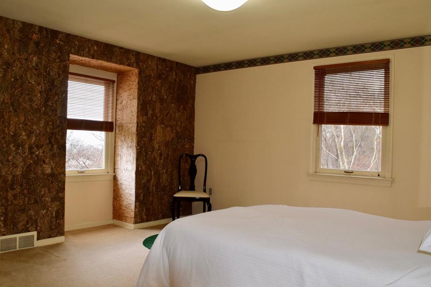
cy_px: 144
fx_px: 371
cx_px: 217
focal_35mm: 31
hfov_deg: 60.3
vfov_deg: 42.3
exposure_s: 1/200
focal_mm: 20
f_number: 8
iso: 1600
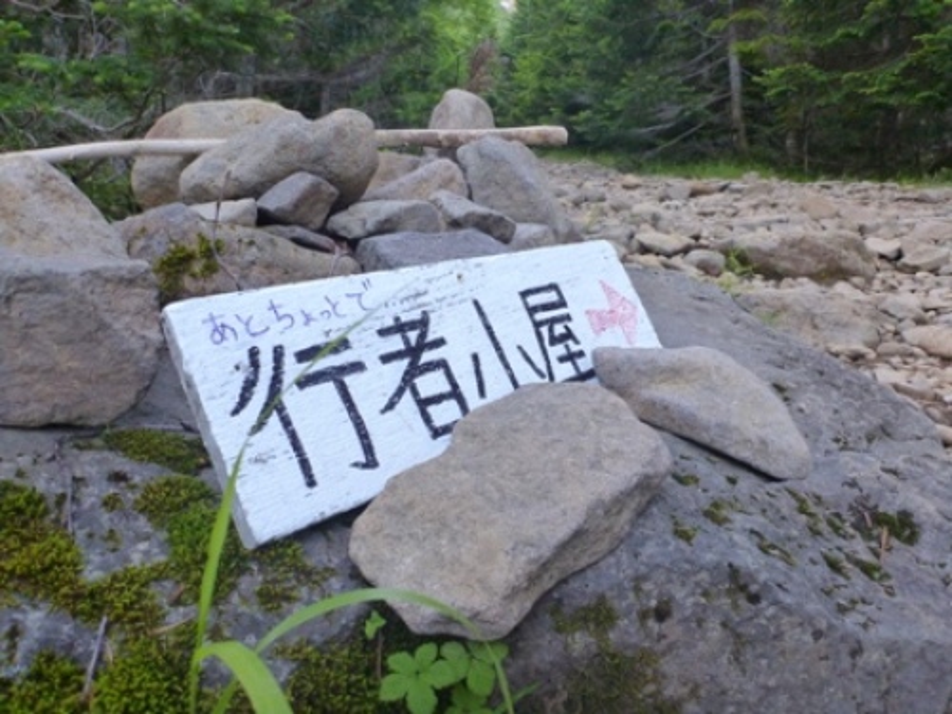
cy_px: 357
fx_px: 770
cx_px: 476
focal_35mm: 28
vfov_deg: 49.7
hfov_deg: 63.4
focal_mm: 4.9
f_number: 3.3
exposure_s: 1/40
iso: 400
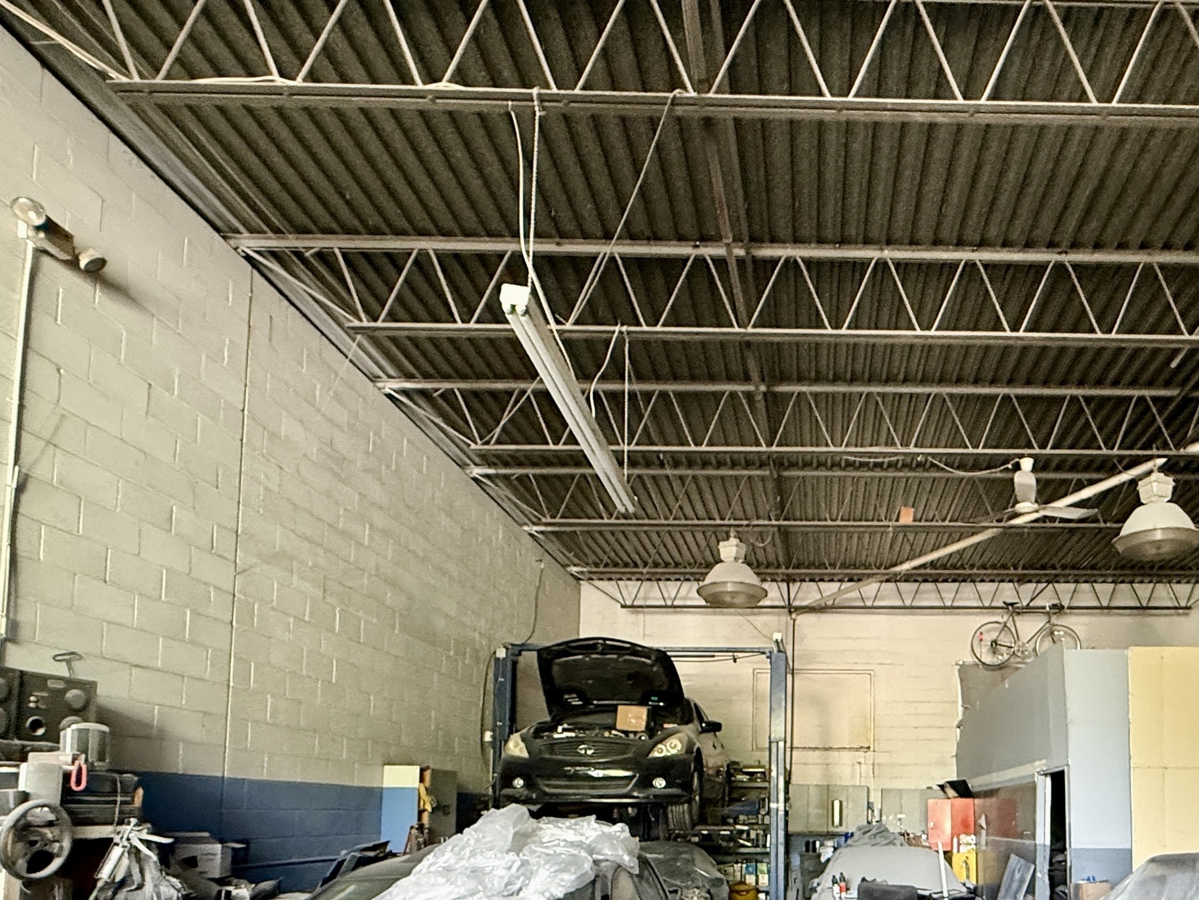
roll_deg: -0.1
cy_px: 747
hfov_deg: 64.4
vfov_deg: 49.3
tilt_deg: +5.5
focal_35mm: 26
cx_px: 855
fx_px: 901
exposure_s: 1/60
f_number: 2.2
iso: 640
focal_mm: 2.22
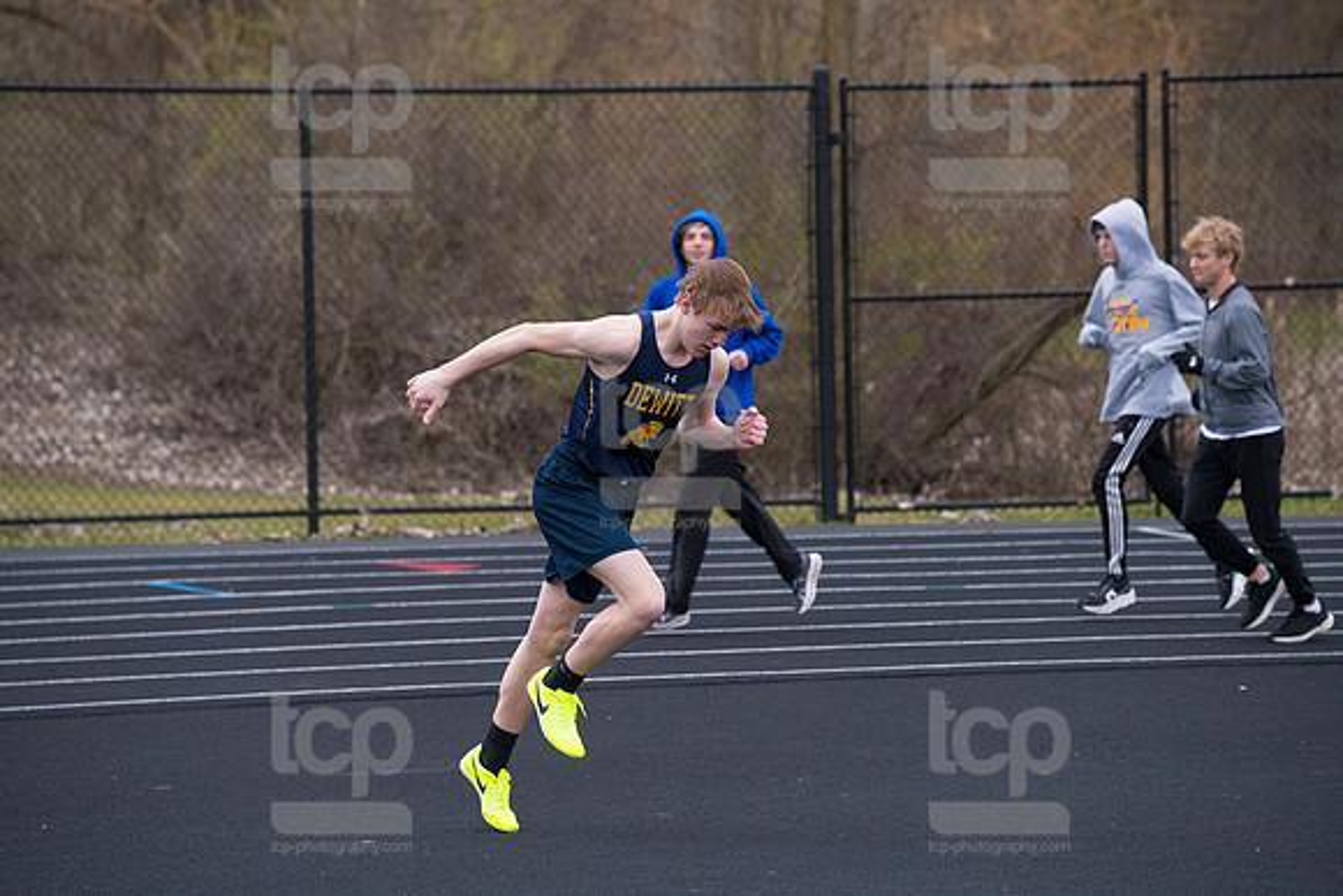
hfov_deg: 10.3
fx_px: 7463
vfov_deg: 6.9
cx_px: 672
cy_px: 448
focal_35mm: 200
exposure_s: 1/2000
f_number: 5
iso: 2000
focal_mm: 200
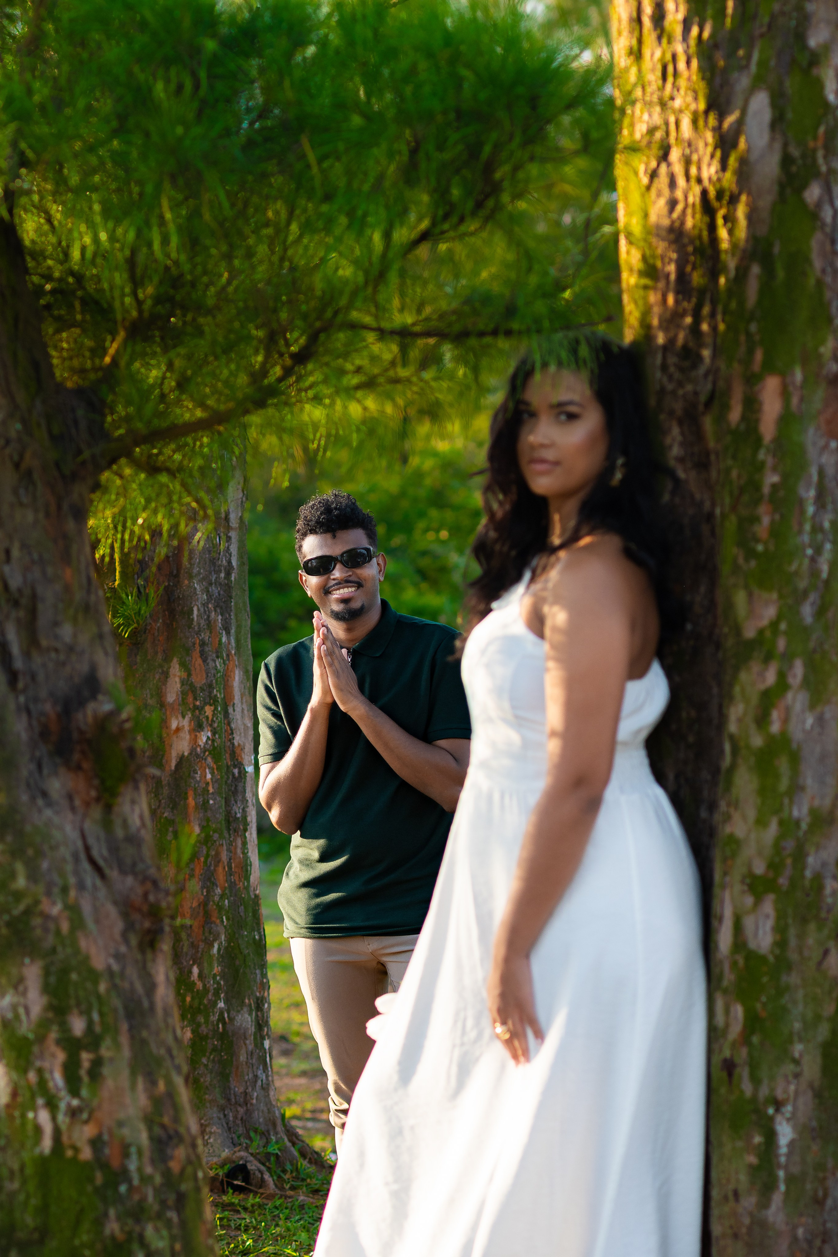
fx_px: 4452
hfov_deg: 10.8
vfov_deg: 16.1
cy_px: 628
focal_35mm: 128
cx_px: 419
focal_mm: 85
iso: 250
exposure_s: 1/500
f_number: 3.2
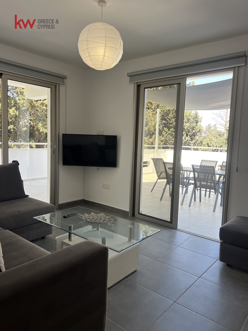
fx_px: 248
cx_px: 124
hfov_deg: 53.1
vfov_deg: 67.3
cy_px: 166
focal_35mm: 26
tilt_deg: -5.7
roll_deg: -2.0
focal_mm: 5.7
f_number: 1.5
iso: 50
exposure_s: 1/374
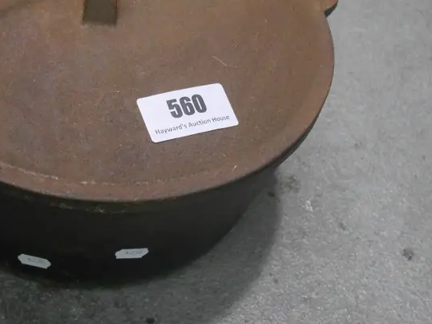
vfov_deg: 17.6
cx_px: 103
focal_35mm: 83
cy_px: 56
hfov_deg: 23.3
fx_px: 1037
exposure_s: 1/80
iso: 3200
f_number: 4.8
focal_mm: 22
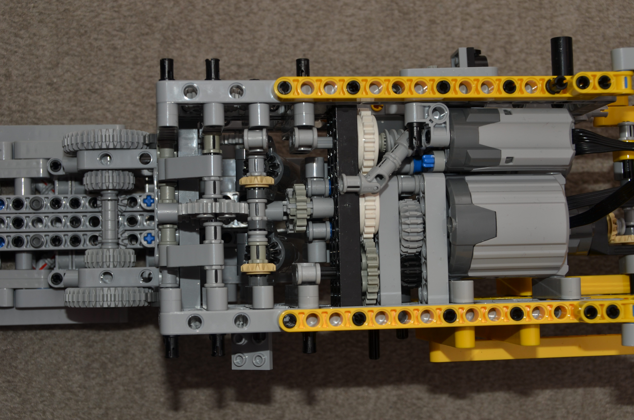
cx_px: 317
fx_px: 1213
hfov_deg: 29.3
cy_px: 210
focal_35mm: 69
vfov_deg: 19.6
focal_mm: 46
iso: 100
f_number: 9
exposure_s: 1/60
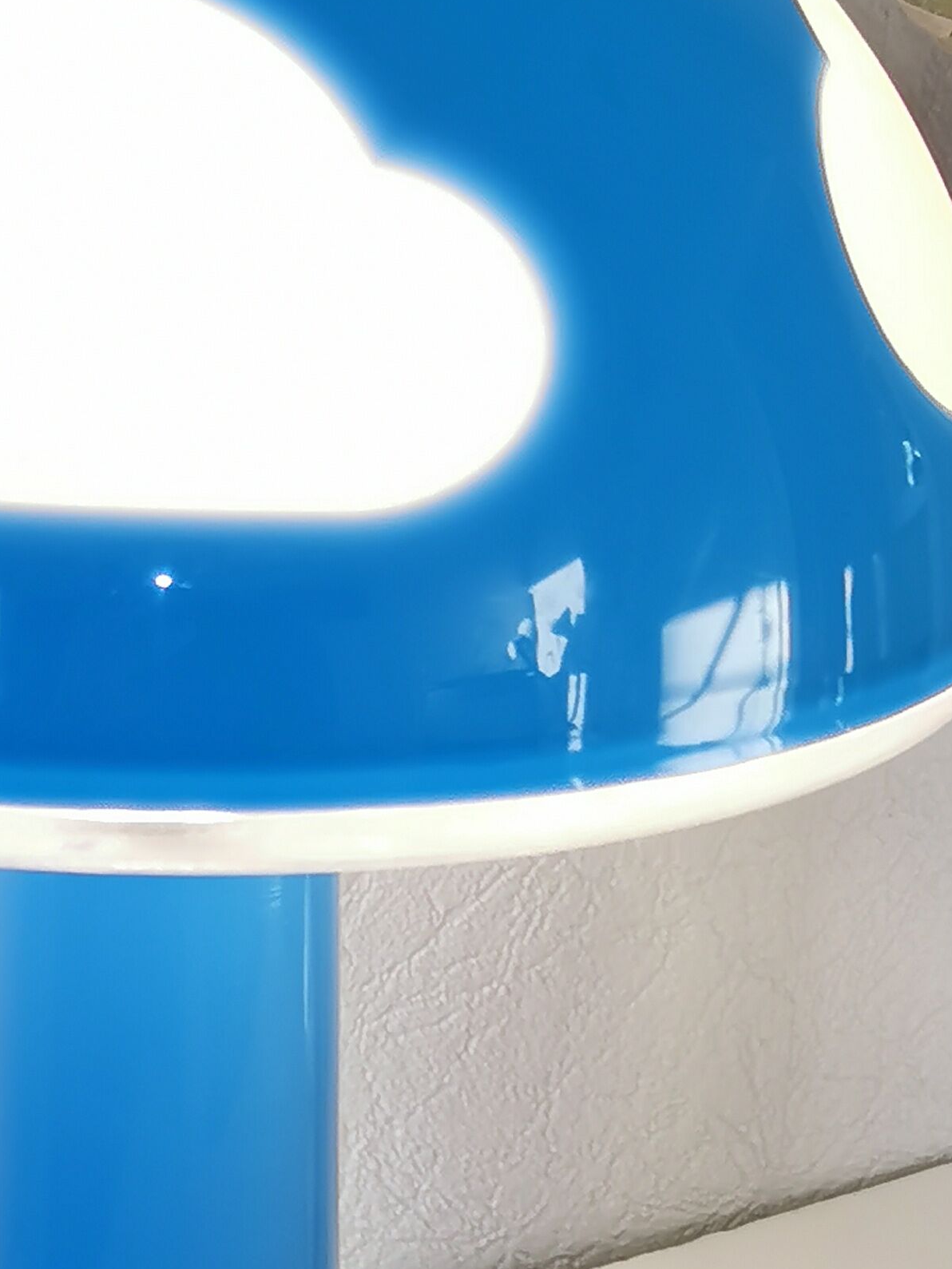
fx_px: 3703
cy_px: 1037
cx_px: 272
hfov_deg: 14.6
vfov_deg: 19.2
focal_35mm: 101
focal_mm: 5.58
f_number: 1.8
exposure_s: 1/100
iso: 80
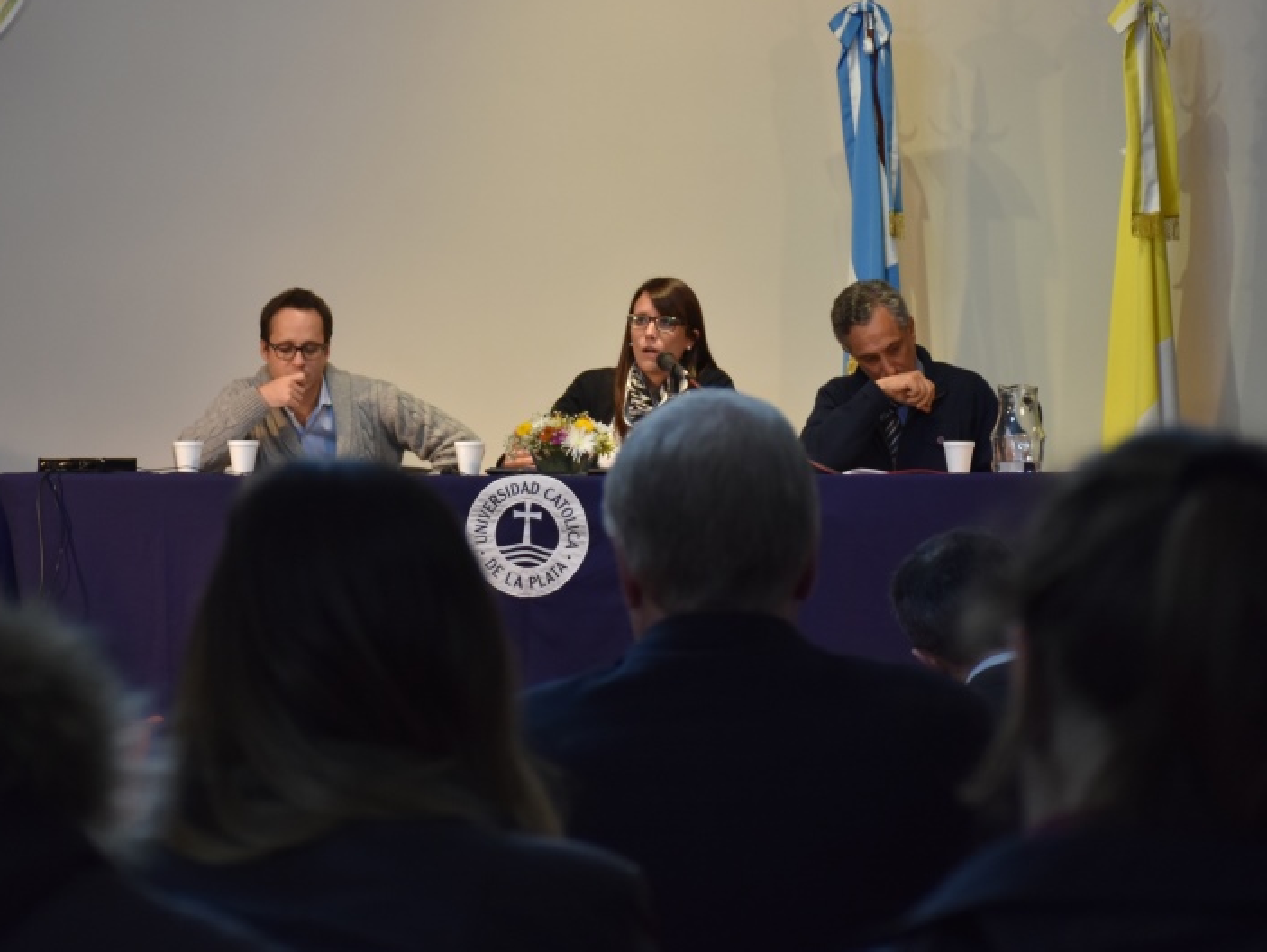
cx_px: 510
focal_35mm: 147
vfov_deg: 10.1
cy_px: 434
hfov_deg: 13.4
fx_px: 5383
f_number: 5
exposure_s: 1/60
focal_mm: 70
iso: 900
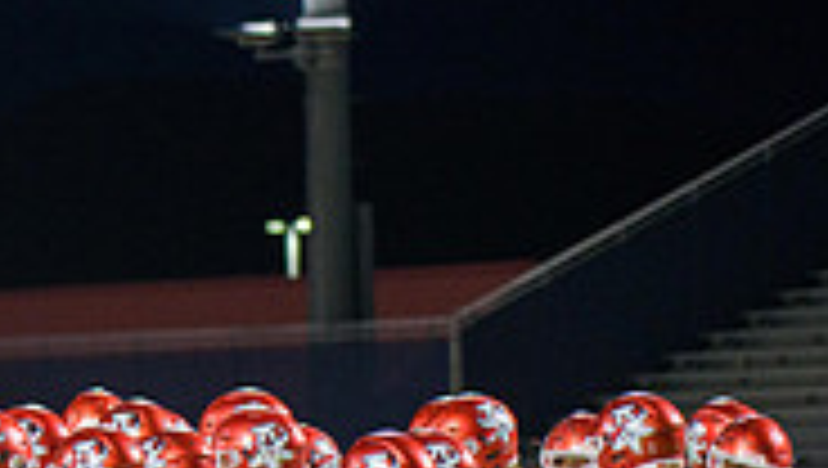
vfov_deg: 3.0
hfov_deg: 5.2
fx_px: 9056
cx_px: -302
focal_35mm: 412
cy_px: 565
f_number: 2.8
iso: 1250
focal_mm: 125
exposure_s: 1/250
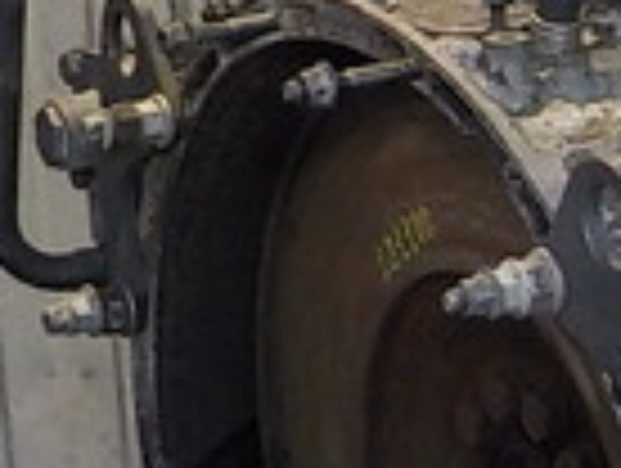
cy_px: 18
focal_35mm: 139
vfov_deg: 10.6
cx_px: 1134
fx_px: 2498
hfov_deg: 12.8
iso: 400
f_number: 3.3
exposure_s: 1/30
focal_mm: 4.1
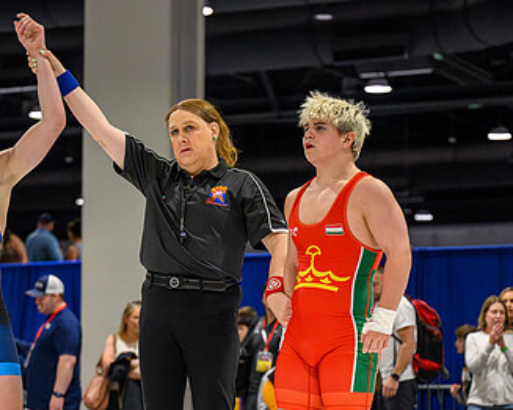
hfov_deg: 14.2
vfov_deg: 11.3
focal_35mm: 136
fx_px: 2063
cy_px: 333
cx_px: 205
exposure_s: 1/640
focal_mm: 70
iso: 8000
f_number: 2.8
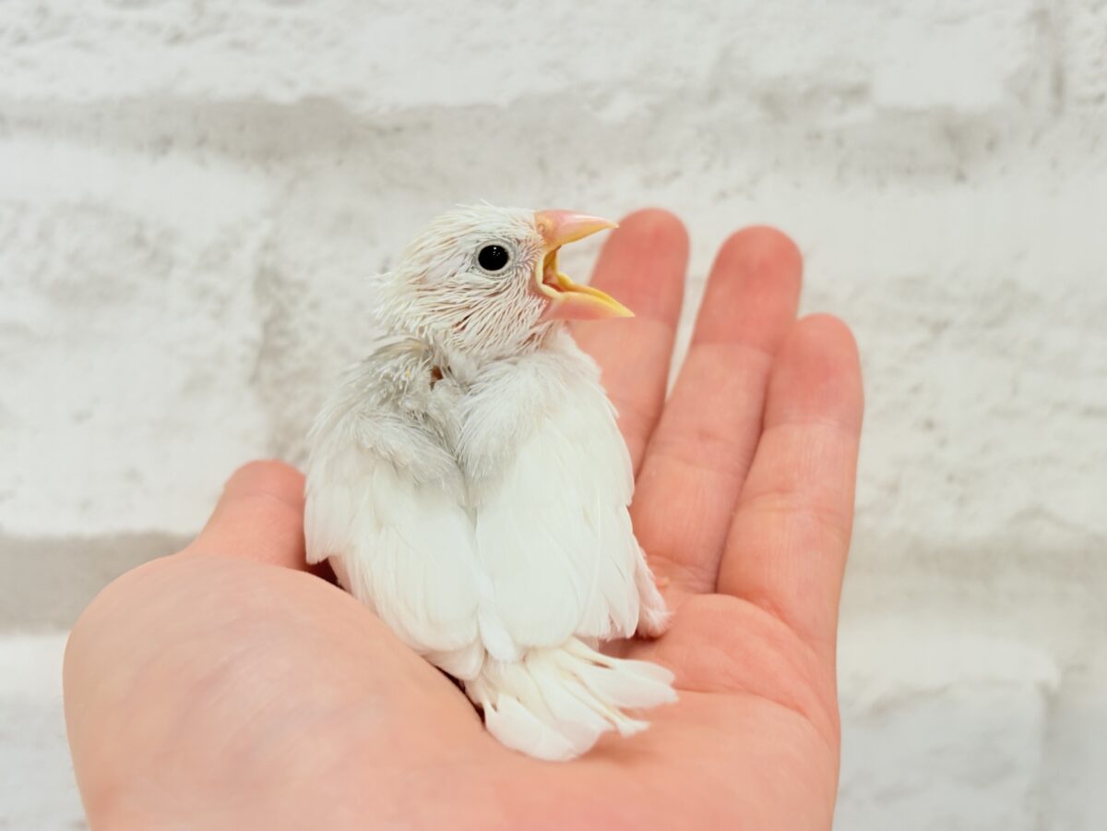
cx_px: 554
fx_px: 1663
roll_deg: -0.5
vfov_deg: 28.0
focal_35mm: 52
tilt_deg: -8.1
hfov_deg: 36.8
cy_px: 416
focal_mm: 5.96
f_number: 1.6
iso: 64
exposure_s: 1/100
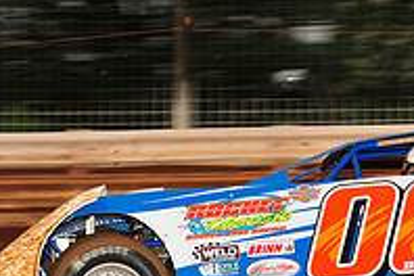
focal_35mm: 269
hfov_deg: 7.6
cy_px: 220
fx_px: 3093
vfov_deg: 5.1
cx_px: 433
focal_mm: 92
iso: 1000
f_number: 8
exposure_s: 1/320
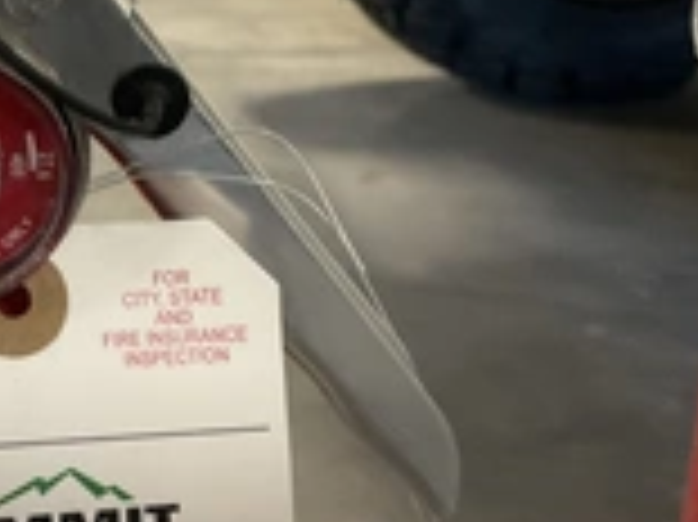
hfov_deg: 25.2
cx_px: 68
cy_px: 108
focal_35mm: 75
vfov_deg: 19.4
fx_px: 1511
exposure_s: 1/40
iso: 250
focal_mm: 3
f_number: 1.8
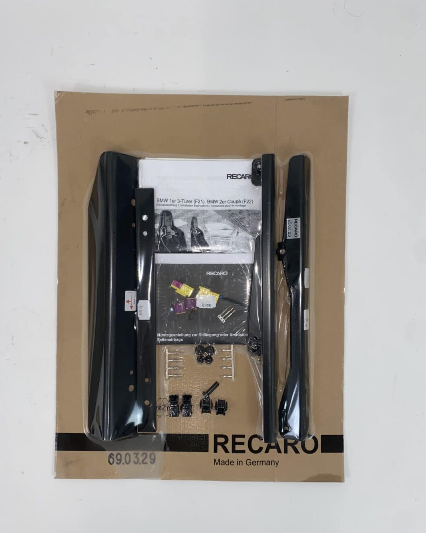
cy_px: 283
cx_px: 208
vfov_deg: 62.2
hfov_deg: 51.5
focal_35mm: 28
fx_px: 441
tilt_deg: -89.1
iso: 32
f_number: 1.8
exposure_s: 1/100
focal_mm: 4.25
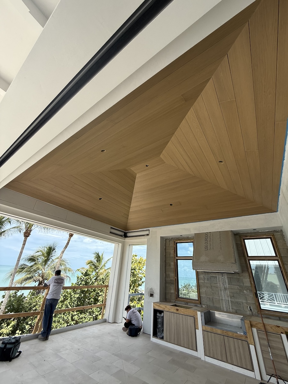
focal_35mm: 14
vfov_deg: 102.1
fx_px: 155
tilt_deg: +29.8
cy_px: 192
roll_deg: -6.4
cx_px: 144
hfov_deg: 85.7
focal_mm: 2.22
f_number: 2.2
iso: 64
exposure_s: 1/864
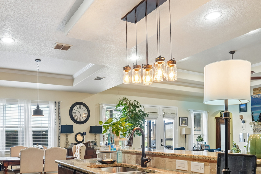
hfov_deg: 60.5
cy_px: 142
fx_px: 217
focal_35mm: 30
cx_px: 87
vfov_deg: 41.5
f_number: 8
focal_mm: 16
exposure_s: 1/10
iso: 400
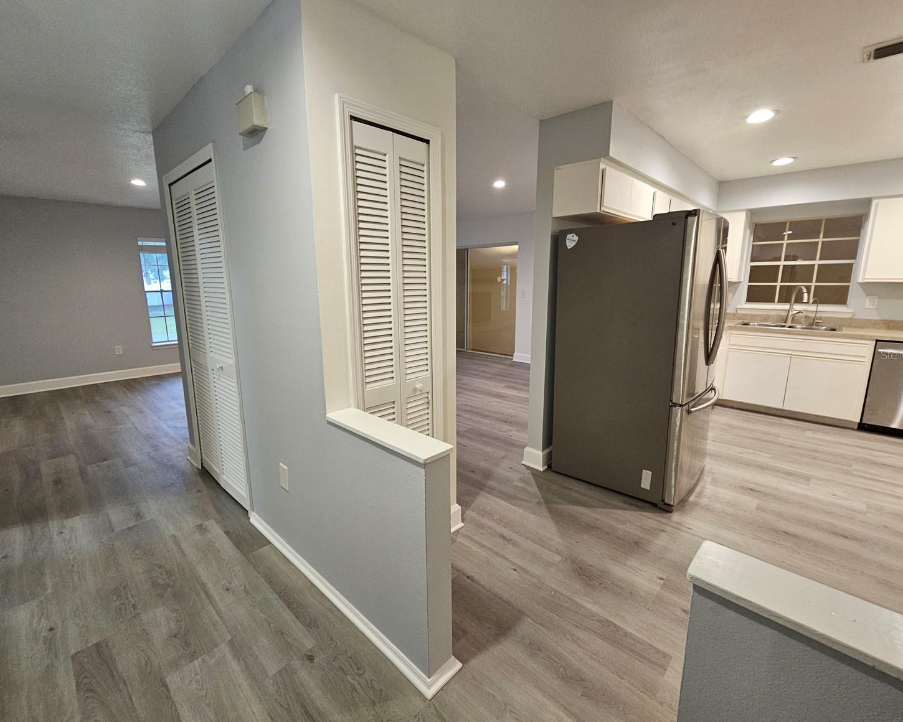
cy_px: 354
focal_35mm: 14
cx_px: 441
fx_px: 374
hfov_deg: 100.7
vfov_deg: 88.0
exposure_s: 1/40
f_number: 2.2
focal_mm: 2.2
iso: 320
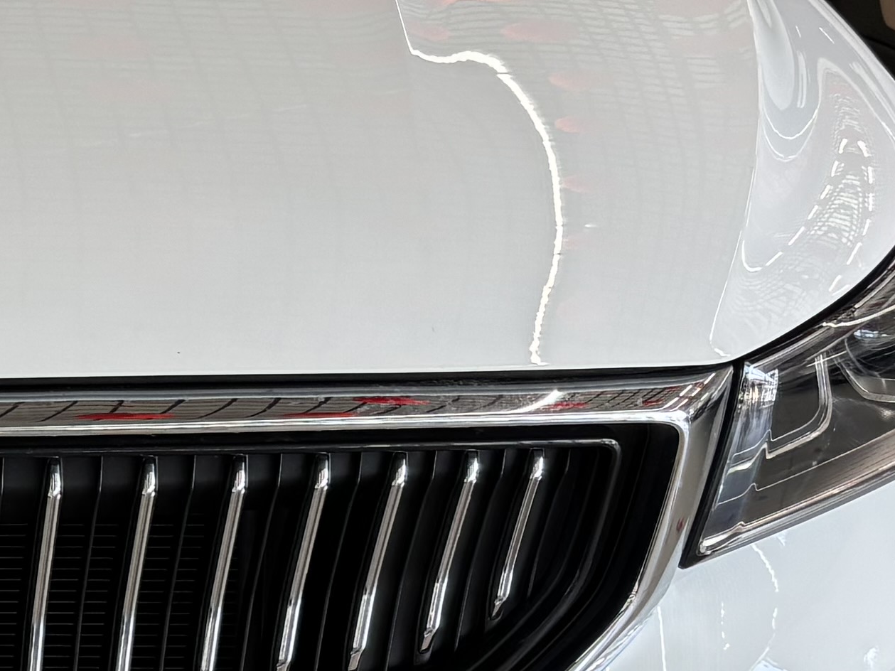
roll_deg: +0.2
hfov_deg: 15.8
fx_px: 3051
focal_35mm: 118
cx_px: -279
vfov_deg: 12.6
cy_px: 351
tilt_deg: -14.3
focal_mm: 5.96
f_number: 1.6
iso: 64
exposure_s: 1/100
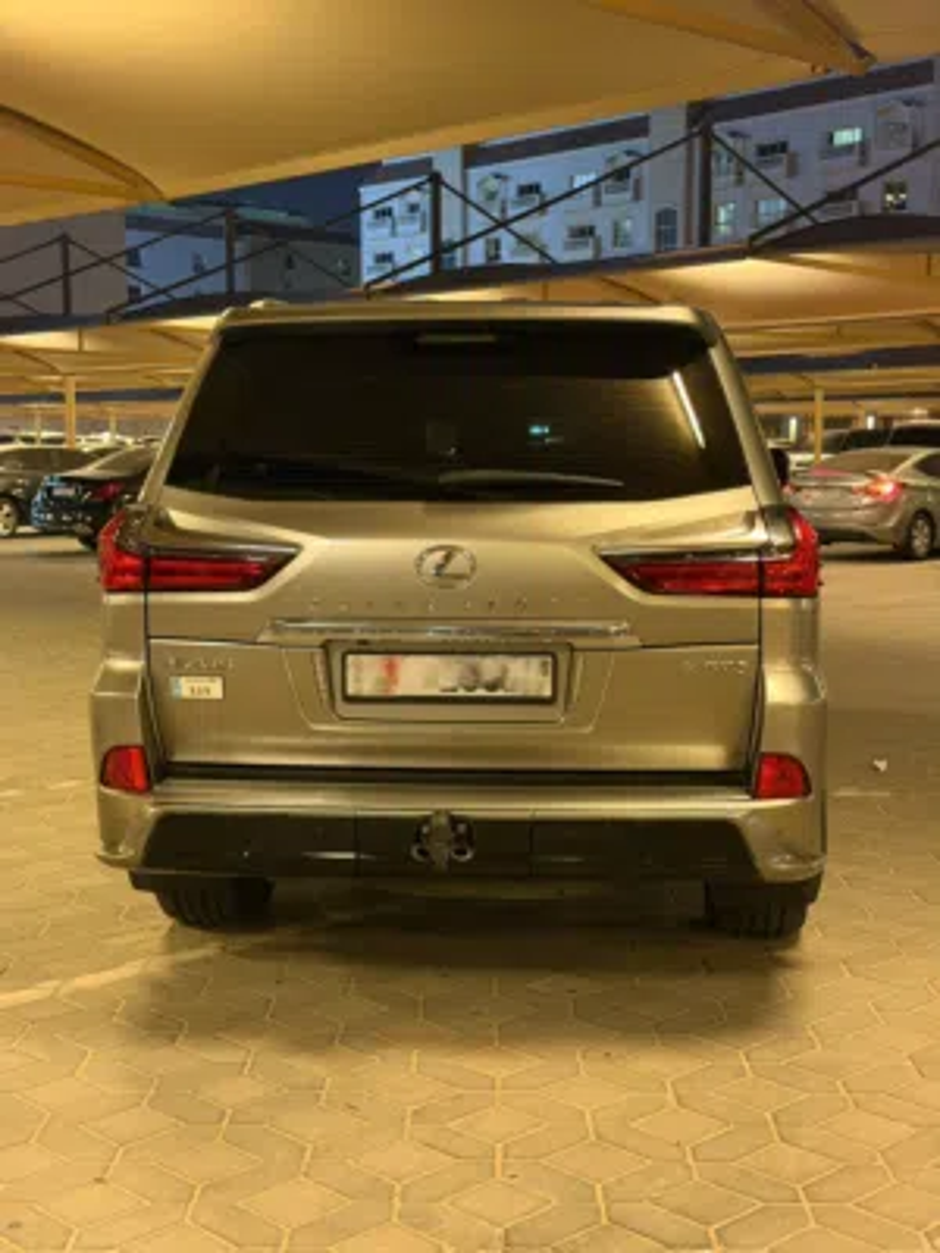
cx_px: 470
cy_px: 626
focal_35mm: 48
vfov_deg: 39.7
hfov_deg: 30.3
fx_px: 1738
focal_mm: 6.76
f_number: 1.78
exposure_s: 1/25
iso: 640
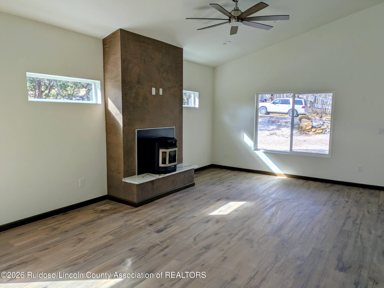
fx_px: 277
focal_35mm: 25
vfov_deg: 54.9
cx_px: 192
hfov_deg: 69.4
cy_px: 144
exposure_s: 1/436
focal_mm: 5.43
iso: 44
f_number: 1.89
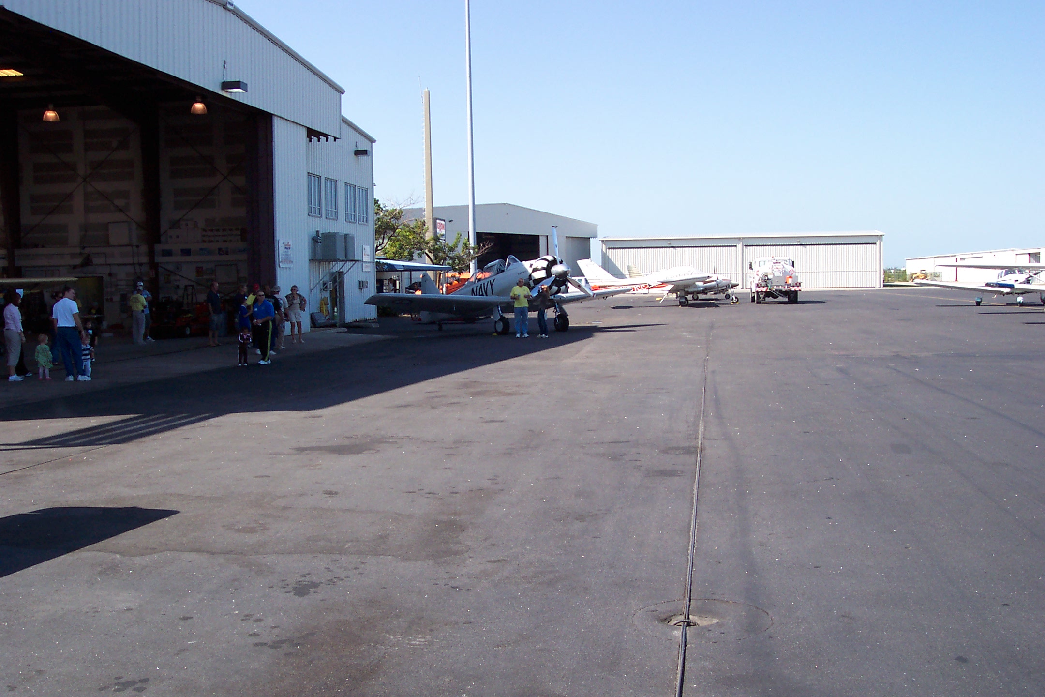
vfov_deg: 35.1
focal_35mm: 38
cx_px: 522
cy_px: 348
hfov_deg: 50.7
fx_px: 1103
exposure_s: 1/500
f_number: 4.8
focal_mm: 8
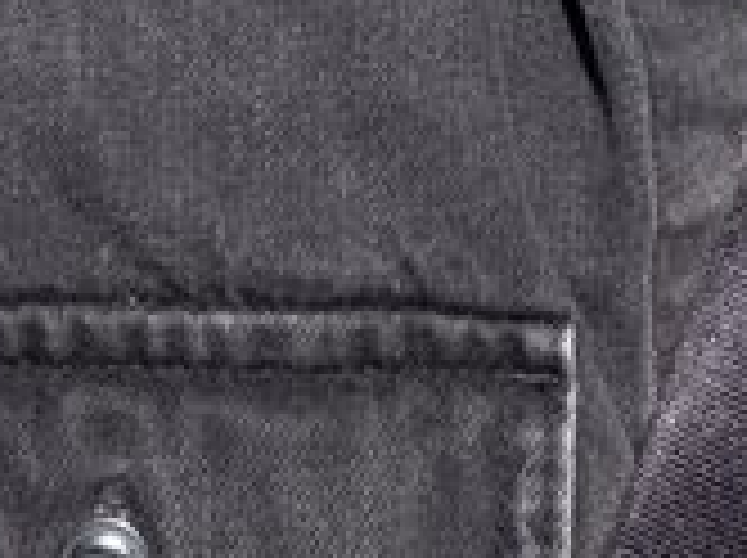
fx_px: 3125
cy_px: -976
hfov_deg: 13.5
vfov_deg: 8.8
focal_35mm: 145
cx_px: 688
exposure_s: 1/1582
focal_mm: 2.71
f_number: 1.9
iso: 40
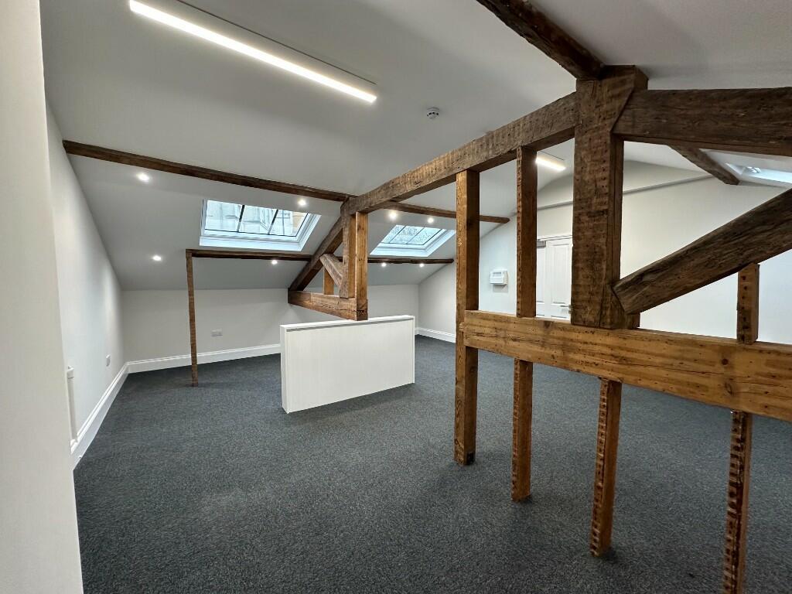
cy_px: 297
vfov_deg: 85.7
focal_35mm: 14
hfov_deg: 102.1
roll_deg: +0.2
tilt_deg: -3.9
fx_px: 320
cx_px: 396
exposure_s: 1/100
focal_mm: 2.22
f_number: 2.2
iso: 160
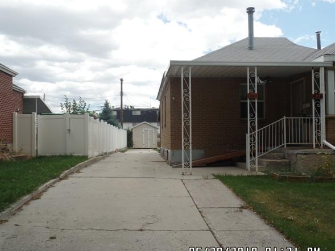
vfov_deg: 37.7
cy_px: 135
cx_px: 164
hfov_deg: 49.0
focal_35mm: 38
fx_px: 368
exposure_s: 1/500
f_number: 3.4
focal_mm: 6.2
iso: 80
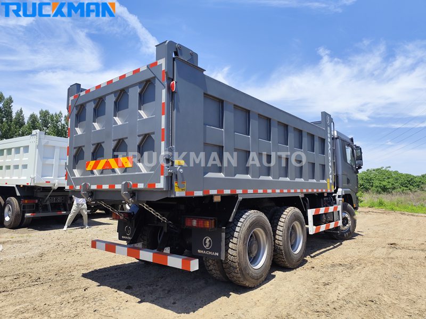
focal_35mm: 23
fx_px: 283
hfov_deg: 73.9
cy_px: 160
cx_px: 213
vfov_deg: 58.9
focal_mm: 6.14
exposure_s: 1/926
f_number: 1.65
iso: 50
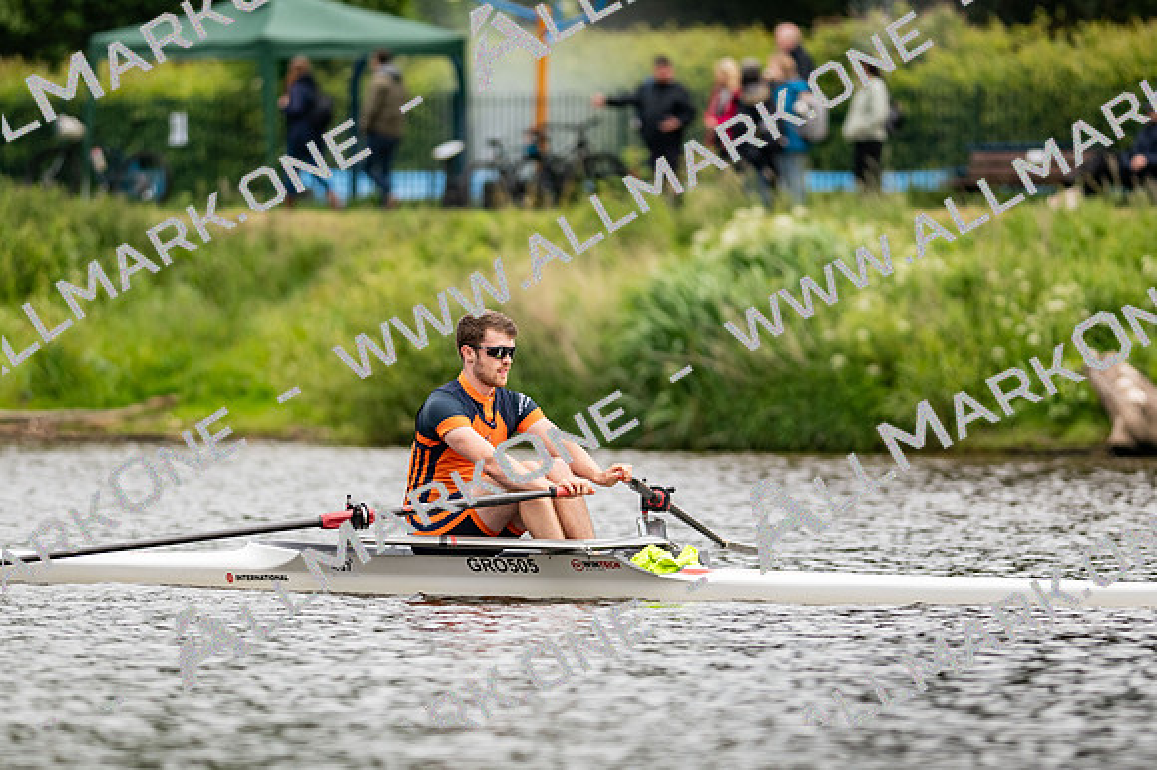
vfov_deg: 3.1
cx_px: 578
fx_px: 14457
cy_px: 385
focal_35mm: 450
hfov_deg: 4.6
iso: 400
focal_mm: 300
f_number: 4
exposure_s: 1/2000
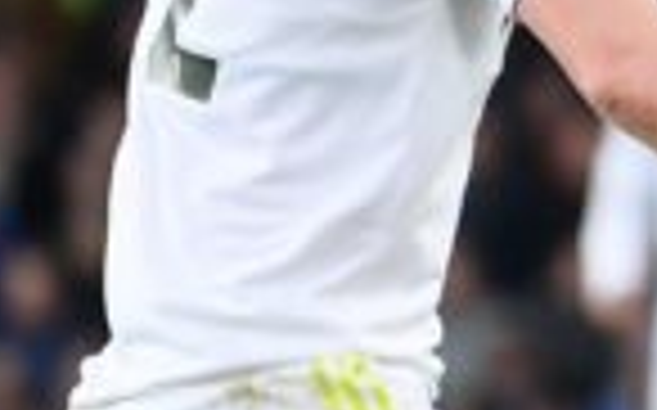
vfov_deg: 1.0
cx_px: 612
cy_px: 304
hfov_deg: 1.6
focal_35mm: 1321
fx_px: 23635
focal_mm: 185
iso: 2000
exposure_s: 1/1600
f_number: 2.8
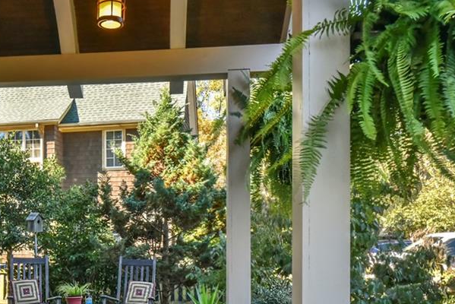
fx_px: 518
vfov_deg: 32.1
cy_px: 223
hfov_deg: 45.3
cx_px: 98
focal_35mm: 41
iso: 4000
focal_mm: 24
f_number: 13
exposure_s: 1/160
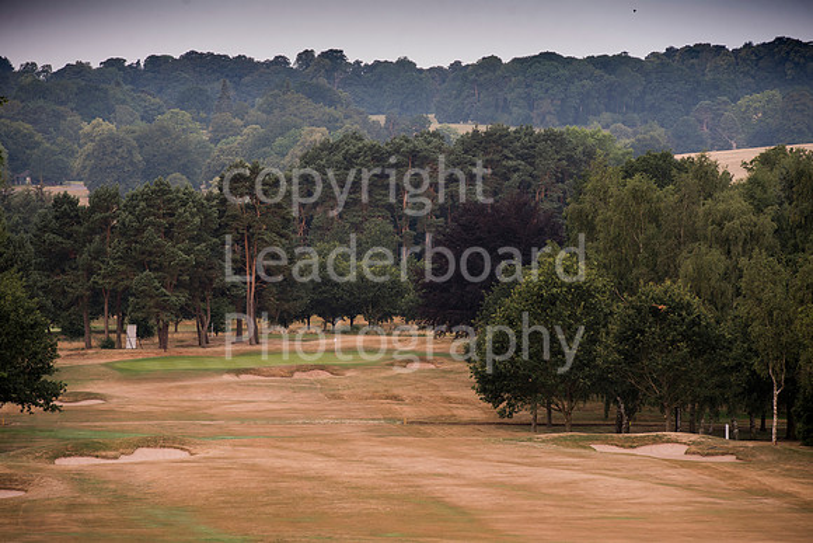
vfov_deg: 6.9
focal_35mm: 200
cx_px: 406
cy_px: 272
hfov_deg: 10.3
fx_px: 4518
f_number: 6.3
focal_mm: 200
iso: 400
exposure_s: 1/320
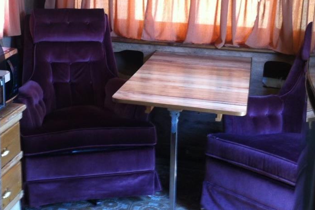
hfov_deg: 29.3
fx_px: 595
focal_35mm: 68
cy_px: 66
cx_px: 86
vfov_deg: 19.9
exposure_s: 1/15
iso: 125
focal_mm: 3.85
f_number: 2.8
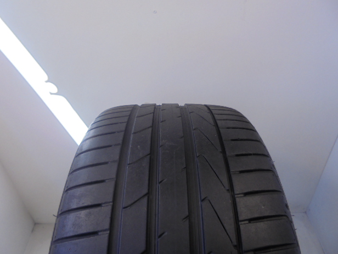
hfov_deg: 65.3
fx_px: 264
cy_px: 125
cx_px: 165
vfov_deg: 51.4
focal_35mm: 27
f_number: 3.5
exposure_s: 1/60
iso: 100
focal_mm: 4.6
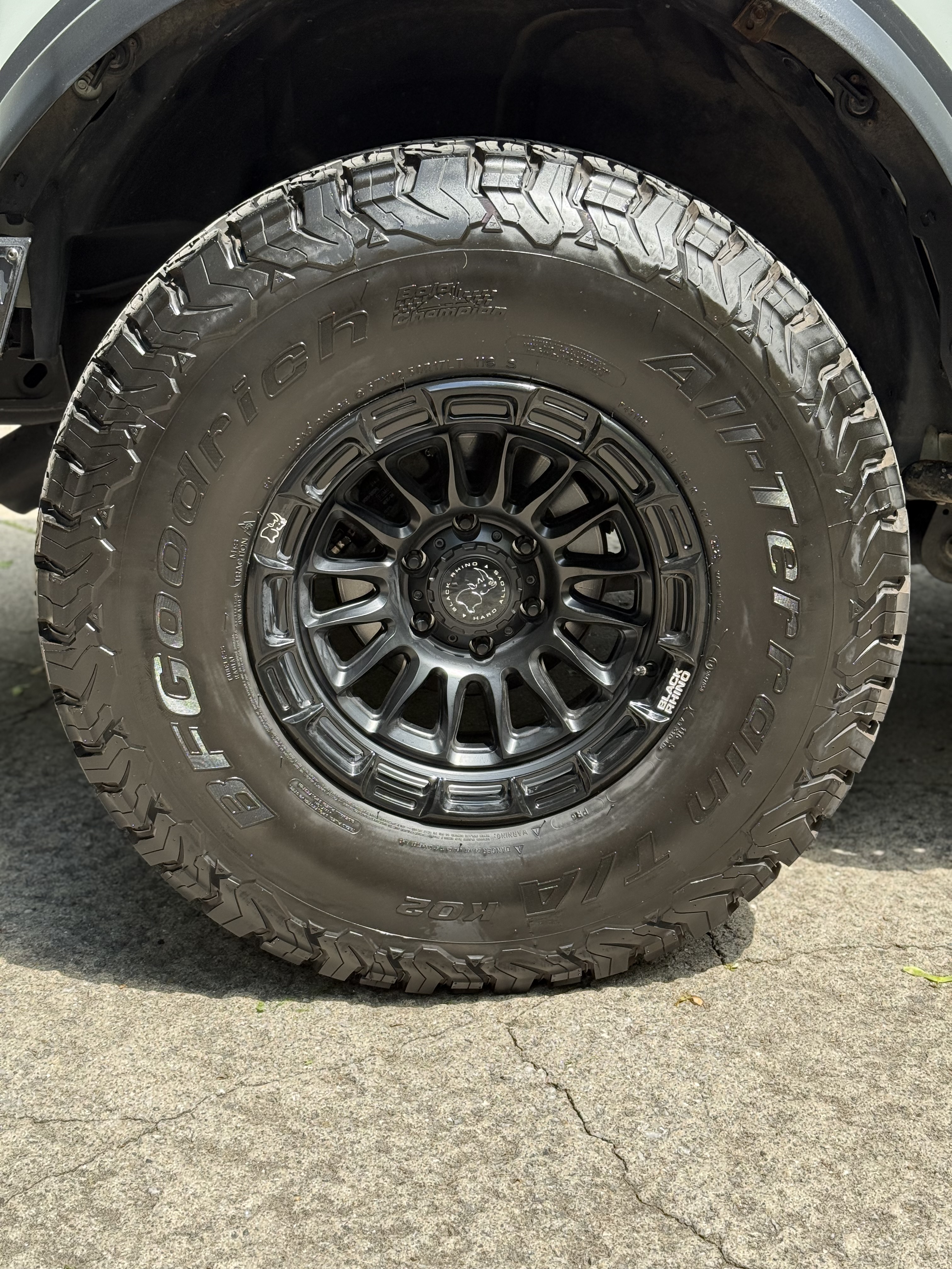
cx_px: 476
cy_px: 634
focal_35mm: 48
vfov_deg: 39.7
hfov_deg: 30.3
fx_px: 1760
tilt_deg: -17.7
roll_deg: +1.4
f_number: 1.78
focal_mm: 6.76
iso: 64
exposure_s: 1/928
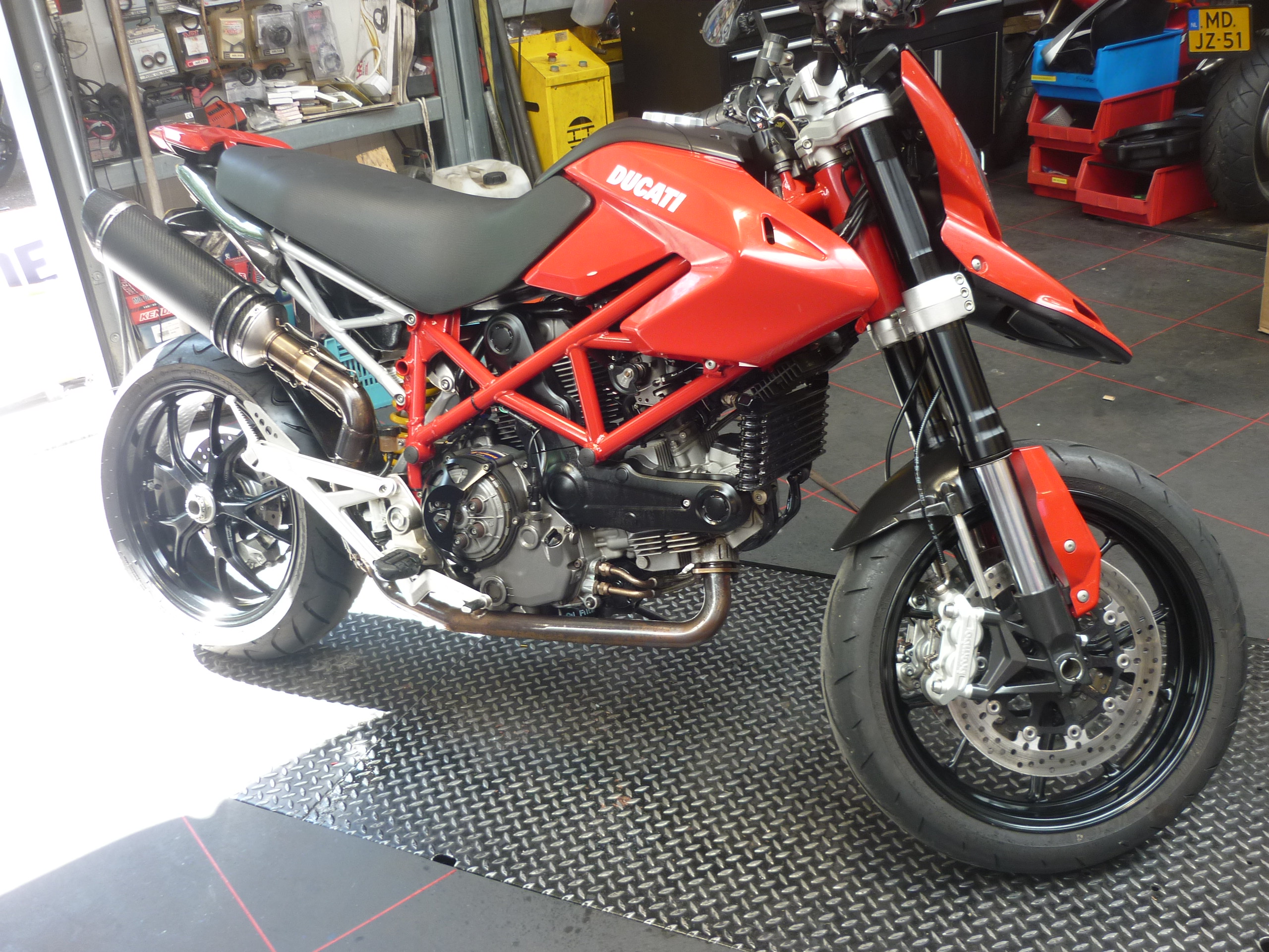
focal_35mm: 33
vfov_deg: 42.9
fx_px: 1210
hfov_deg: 55.4
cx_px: 634
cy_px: 476
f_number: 2.8
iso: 100
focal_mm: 5.5
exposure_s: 1/30
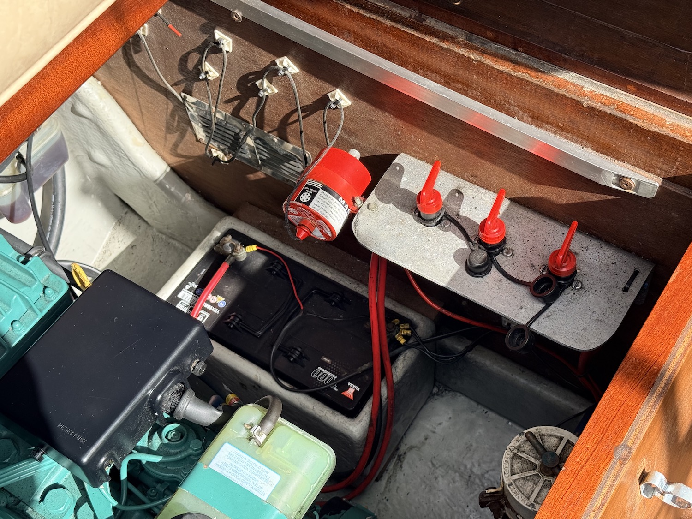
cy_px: 260
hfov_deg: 39.7
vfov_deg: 30.3
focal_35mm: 48
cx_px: 346
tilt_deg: -56.5
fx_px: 960
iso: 80
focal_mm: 6.76
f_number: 1.78
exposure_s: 1/1133
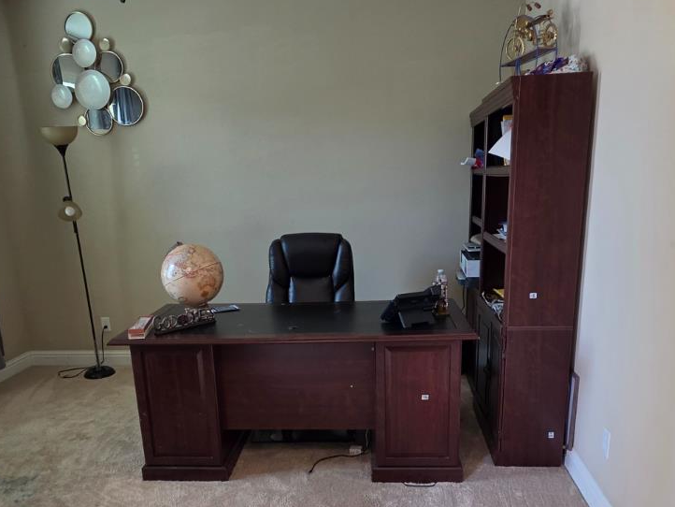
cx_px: 332
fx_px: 527
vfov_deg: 50.6
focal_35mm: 27
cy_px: 332
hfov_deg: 65.3
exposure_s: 1/120
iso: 160
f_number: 1.9
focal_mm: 2.2
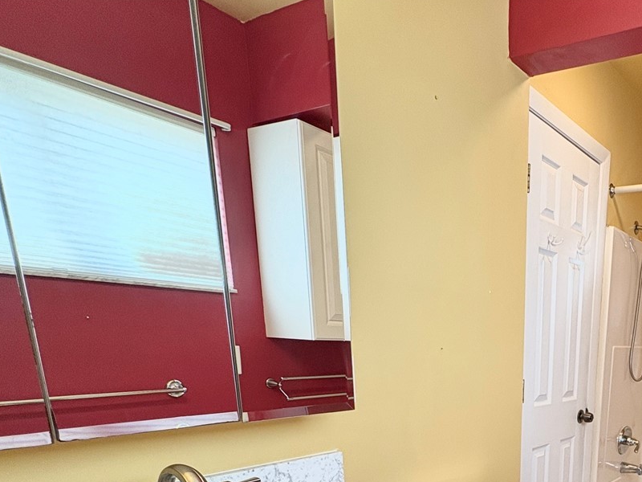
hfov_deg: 56.9
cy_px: 474
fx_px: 519
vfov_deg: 43.2
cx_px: 546
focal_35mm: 28
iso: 125
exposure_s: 1/60
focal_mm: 2.22
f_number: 2.2
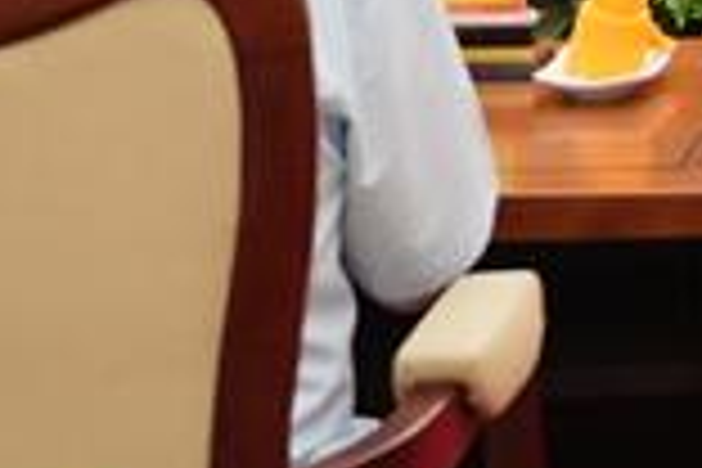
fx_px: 4797
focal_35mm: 246
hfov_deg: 7.9
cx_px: 1462
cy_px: -1260
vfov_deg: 5.1
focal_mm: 32
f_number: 4.5
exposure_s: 1/100
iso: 2500
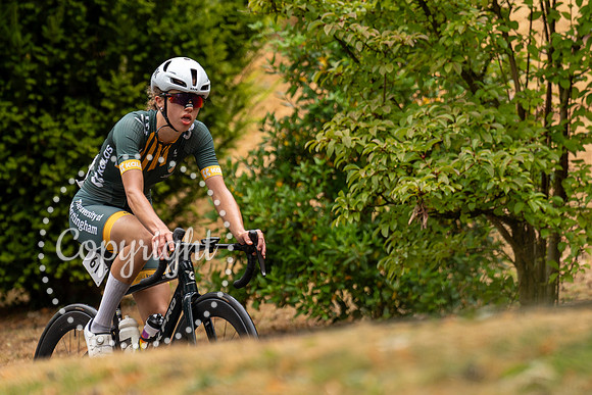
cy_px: 141
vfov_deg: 4.2
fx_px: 5381
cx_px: 237
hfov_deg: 6.3
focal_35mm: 327
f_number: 2.8
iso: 640
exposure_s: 1/800
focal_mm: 154
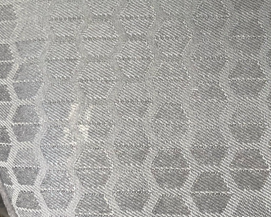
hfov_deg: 29.3
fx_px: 489
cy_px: -20
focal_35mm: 61
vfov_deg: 23.5
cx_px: 259
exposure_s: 1/121
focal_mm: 4.2
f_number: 1.6
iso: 80
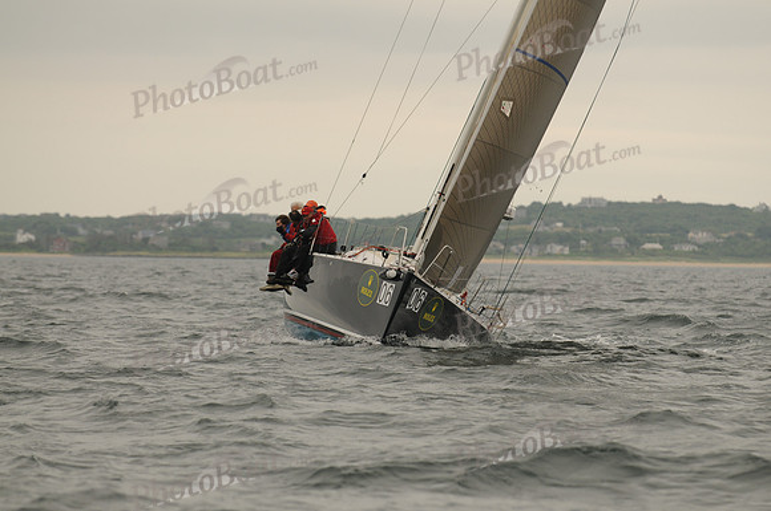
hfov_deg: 9.2
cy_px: 256
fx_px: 4812
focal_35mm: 225
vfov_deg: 6.1
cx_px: 386
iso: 200
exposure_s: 1/800
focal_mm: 150
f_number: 4.5
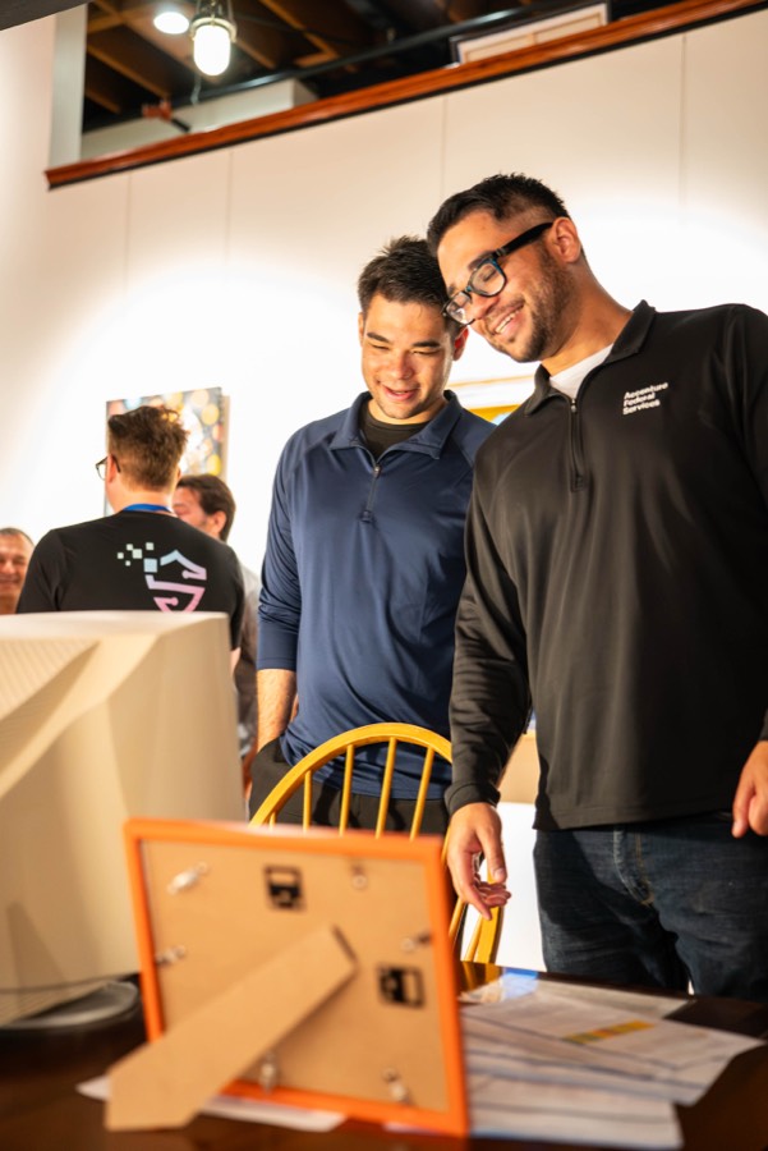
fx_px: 1278
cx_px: 384
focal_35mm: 40
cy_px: 576
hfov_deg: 33.4
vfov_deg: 48.4
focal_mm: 40
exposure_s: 1/320
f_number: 2.2
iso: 12800
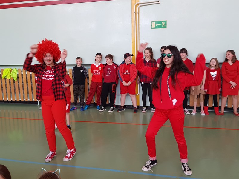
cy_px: 90
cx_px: 120
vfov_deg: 53.1
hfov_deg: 67.3
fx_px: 180
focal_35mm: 26
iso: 80
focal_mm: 4.2
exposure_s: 1/100
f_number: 1.7
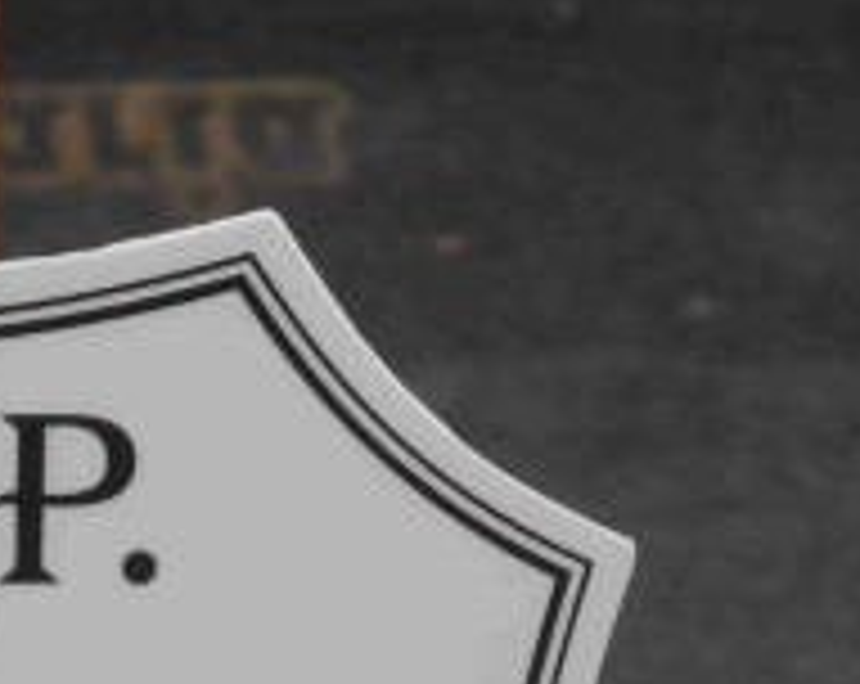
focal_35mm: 787
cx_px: -104
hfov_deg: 2.5
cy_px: 1035
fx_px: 19990
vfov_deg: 2.0
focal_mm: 42.54
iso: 80
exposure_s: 1/200
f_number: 5.7
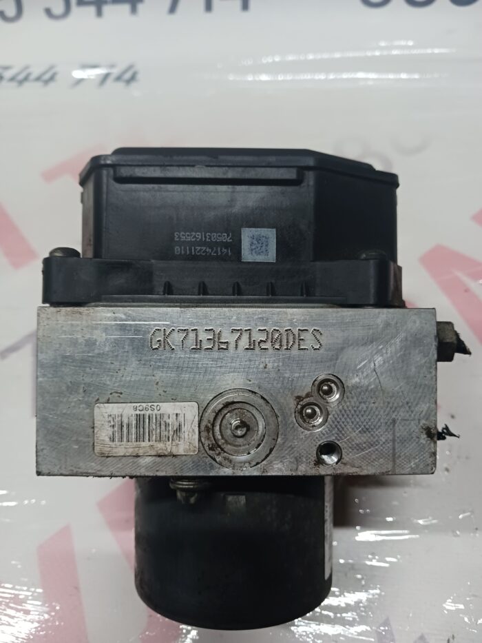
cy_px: 322
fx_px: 501
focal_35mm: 27
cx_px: 241
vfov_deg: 65.3
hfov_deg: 51.4
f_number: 1.8
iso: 320
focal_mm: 4
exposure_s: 1/25
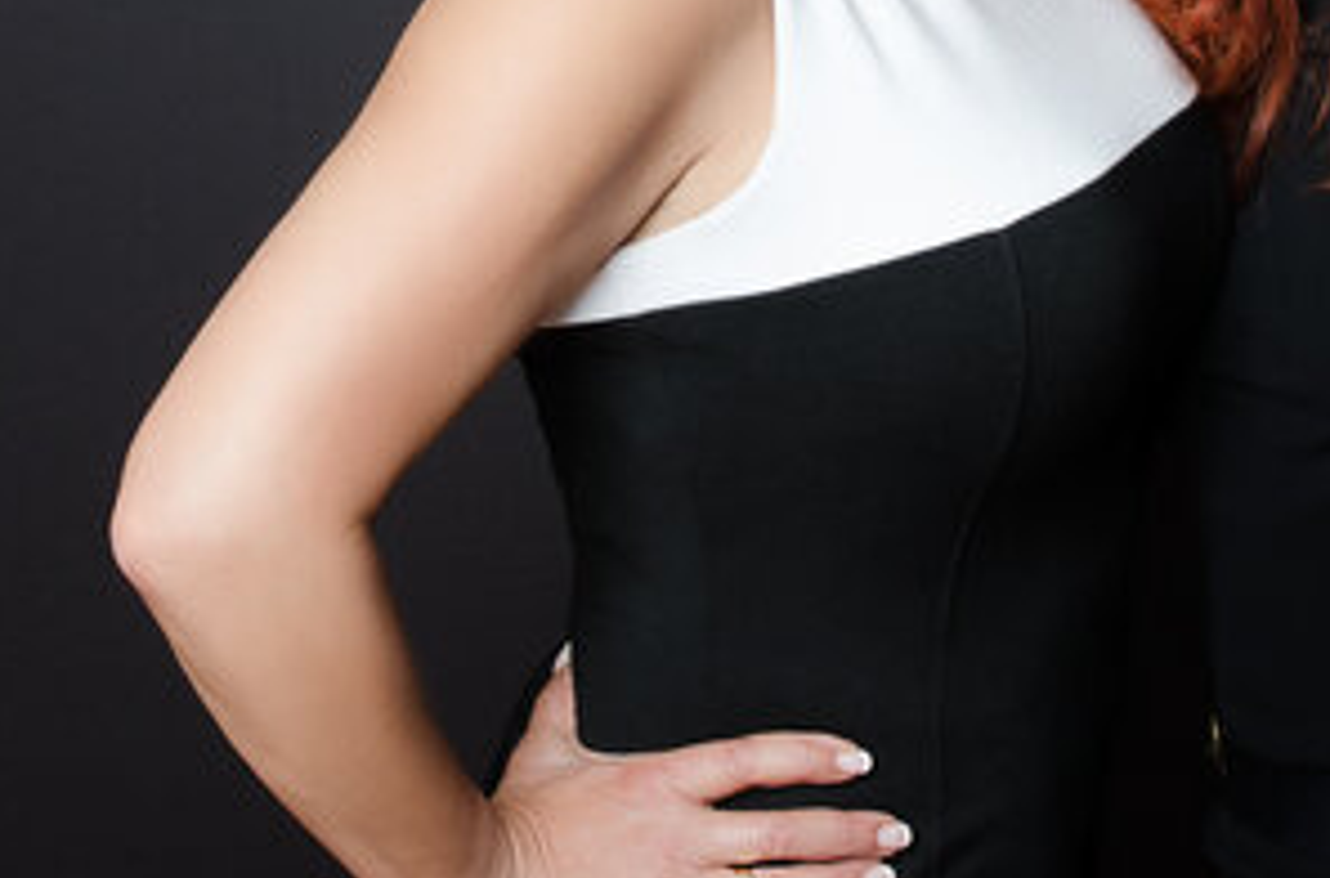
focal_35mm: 117
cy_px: 27
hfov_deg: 17.5
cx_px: 699
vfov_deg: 11.5
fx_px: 4322
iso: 250
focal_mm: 29
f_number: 11
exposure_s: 1/160
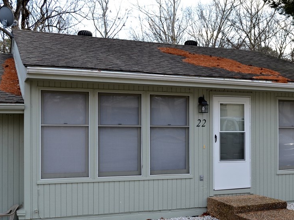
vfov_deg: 28.5
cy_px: 134
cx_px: 195
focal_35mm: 51
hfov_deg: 37.1
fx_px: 433
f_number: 8
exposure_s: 1/250
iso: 200
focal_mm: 24
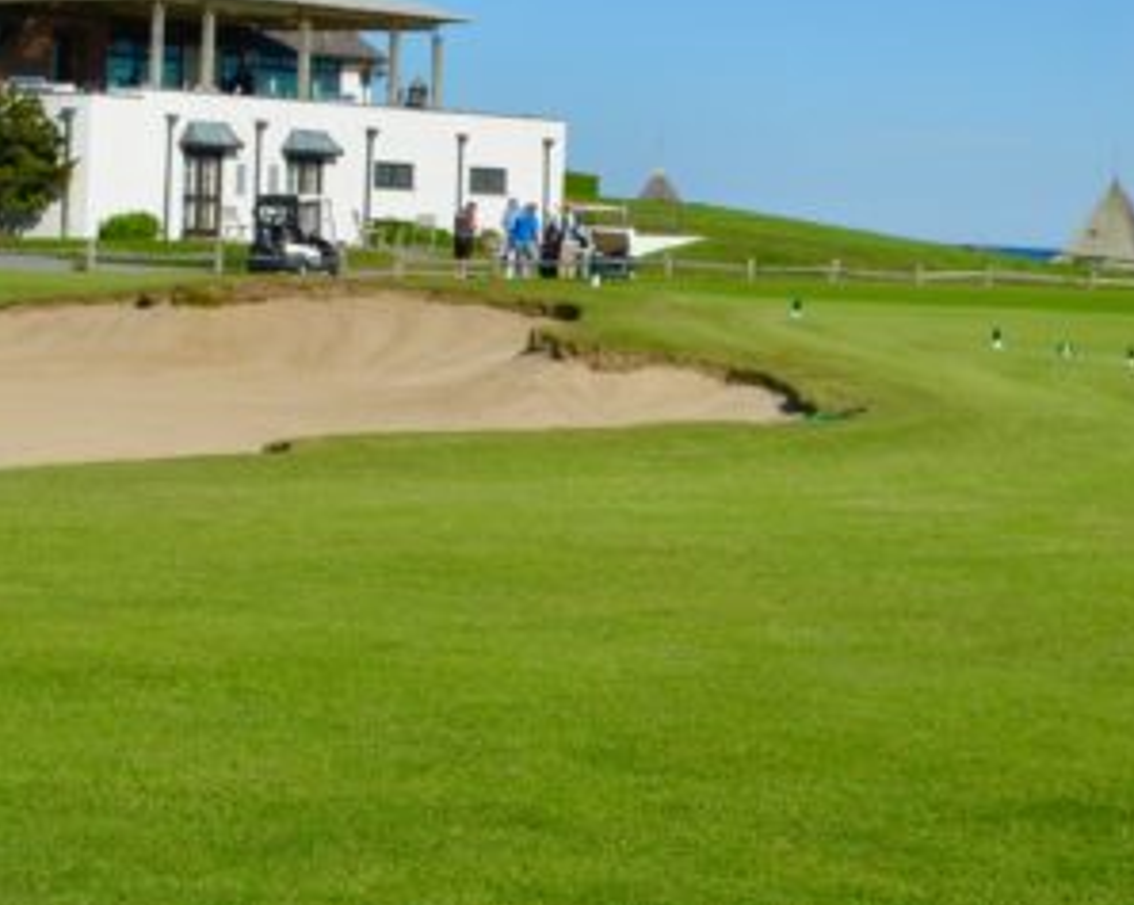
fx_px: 3252
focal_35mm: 97
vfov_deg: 15.5
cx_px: -130
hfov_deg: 18.9
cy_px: -65
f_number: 8
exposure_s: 1/2000
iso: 400
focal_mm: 20
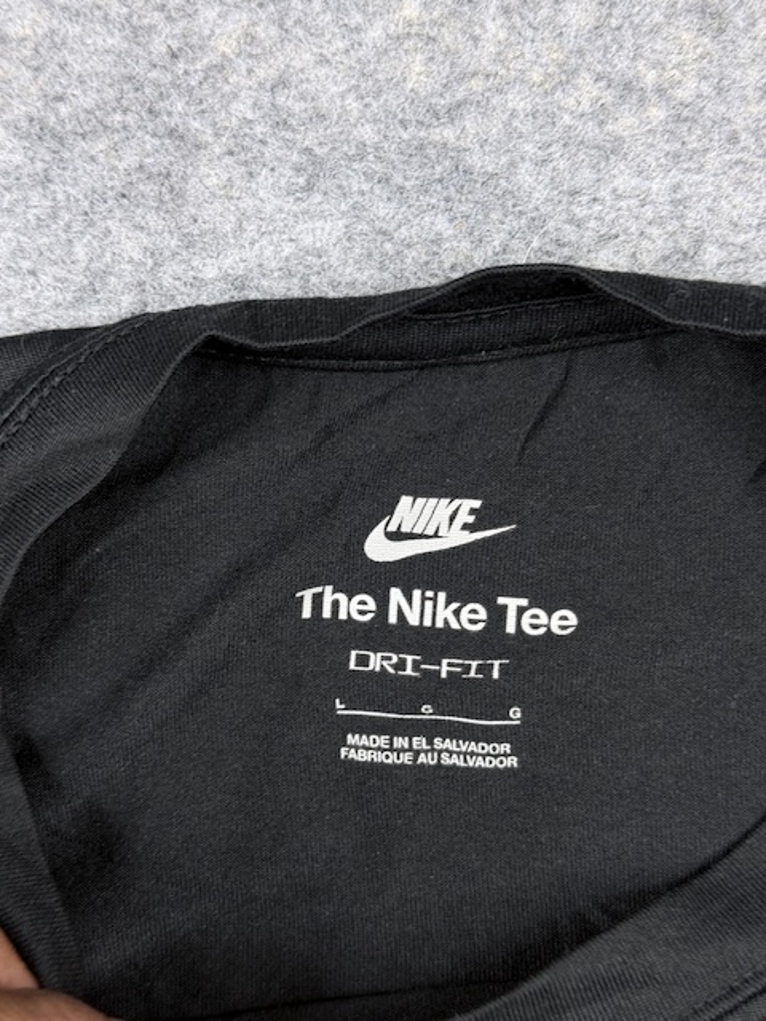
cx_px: 383
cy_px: 510
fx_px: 1416
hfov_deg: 30.3
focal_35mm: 48
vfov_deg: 39.7
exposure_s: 1/50
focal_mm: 6.76
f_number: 1.78
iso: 50
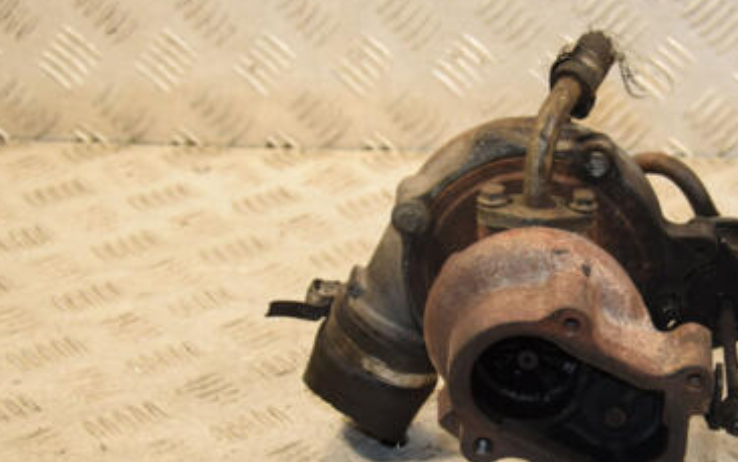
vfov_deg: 11.6
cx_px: 579
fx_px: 2270
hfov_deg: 18.3
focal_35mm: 113
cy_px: 293
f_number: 6.3
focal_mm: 45
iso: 800
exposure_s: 1/200
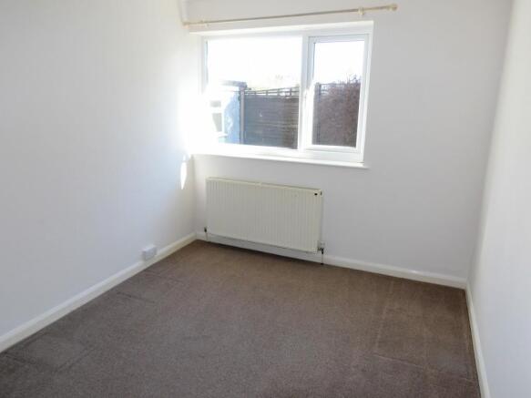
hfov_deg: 71.6
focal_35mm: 24
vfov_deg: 56.8
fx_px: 368
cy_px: 199
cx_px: 266
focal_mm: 4.3
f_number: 4.1
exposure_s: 1/36
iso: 100
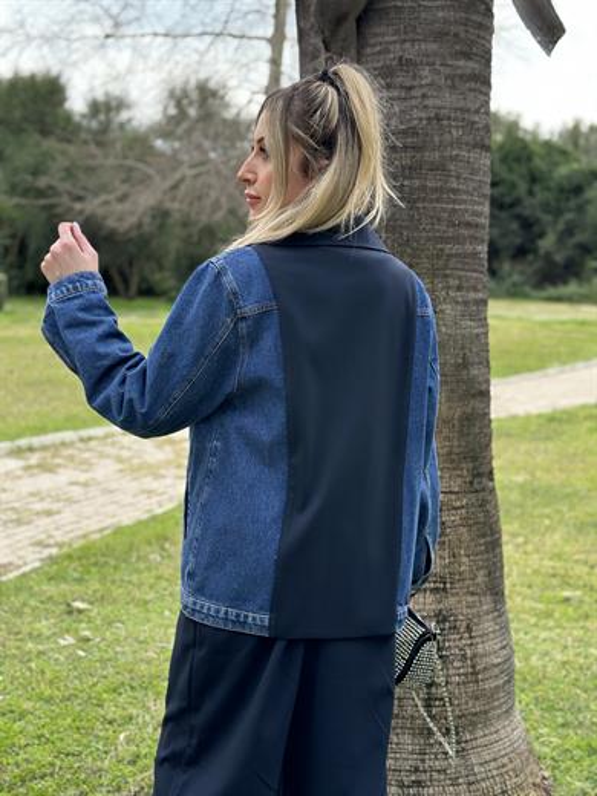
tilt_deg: -6.7
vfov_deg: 39.7
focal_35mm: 48
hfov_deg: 30.3
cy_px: 398
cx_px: 298
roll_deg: -1.8
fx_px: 1104
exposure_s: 1/543
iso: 80
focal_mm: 6.86
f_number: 1.78
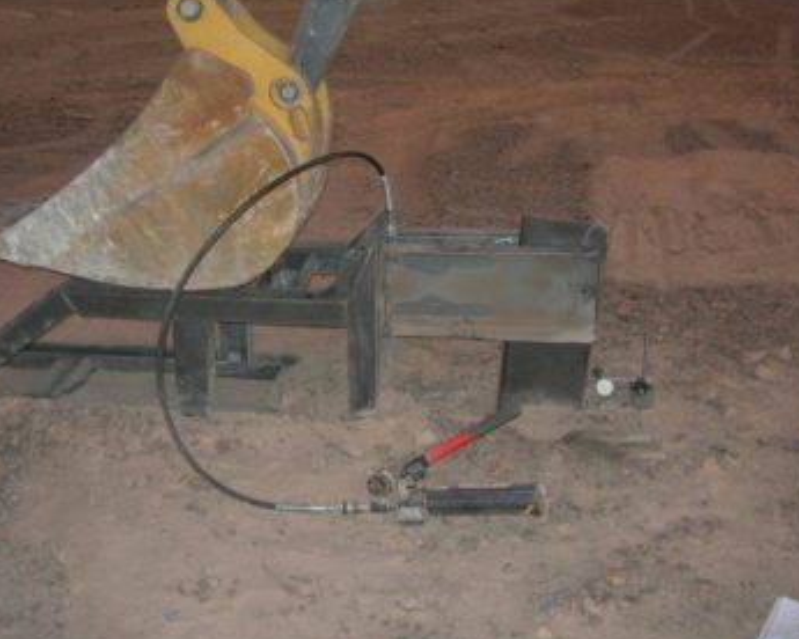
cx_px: 403
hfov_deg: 42.9
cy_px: 315
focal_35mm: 43
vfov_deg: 34.9
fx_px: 1017
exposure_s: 1/60.1
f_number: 2.8
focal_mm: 7.8
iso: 64
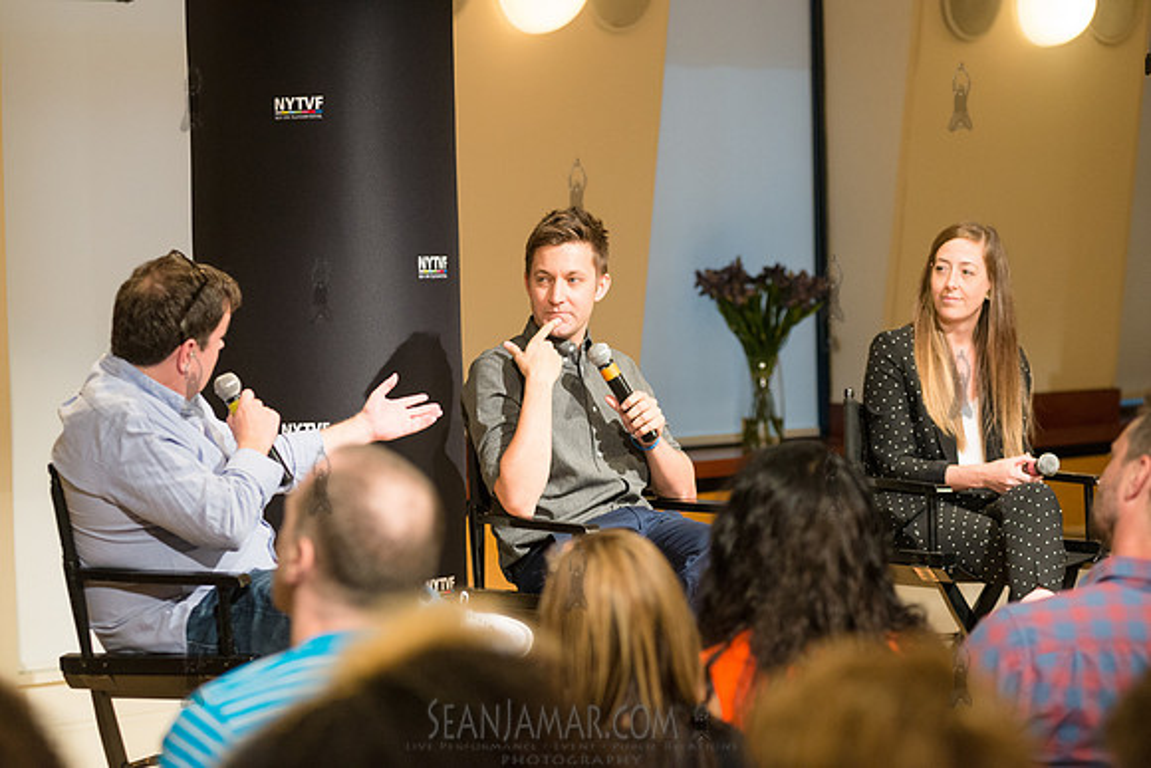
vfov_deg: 12.2
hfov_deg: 18.3
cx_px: 576
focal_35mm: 112
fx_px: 3582
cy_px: 384
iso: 2500
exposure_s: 1/160
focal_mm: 112
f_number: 4
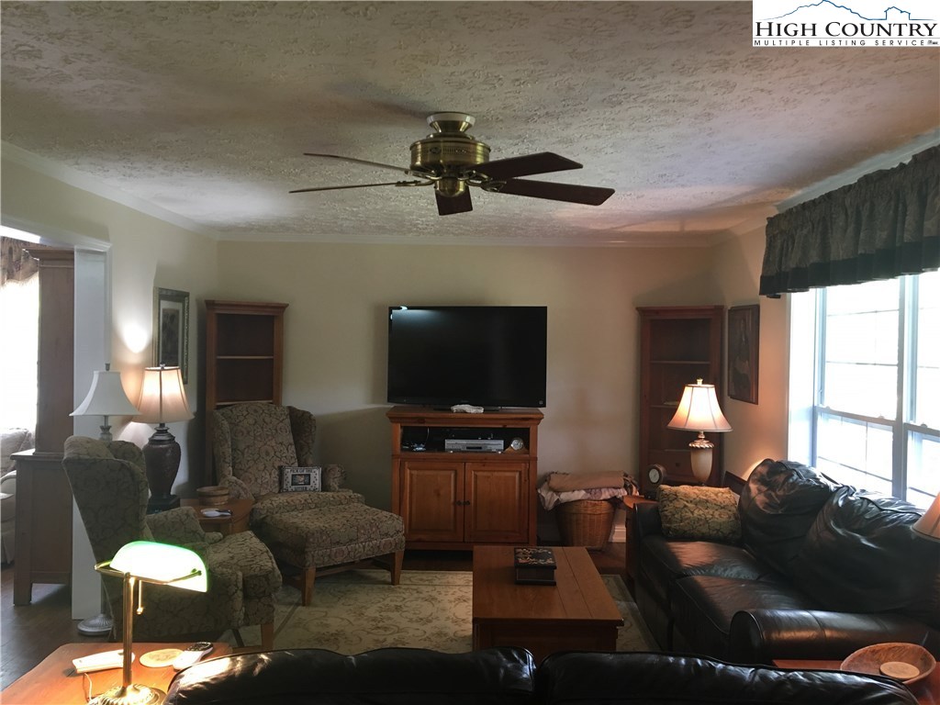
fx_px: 787
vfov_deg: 48.2
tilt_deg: -0.9
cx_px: 470
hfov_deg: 61.7
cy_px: 352
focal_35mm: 29
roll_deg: -1.0
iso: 100
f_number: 2.2
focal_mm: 4.15
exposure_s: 1/30
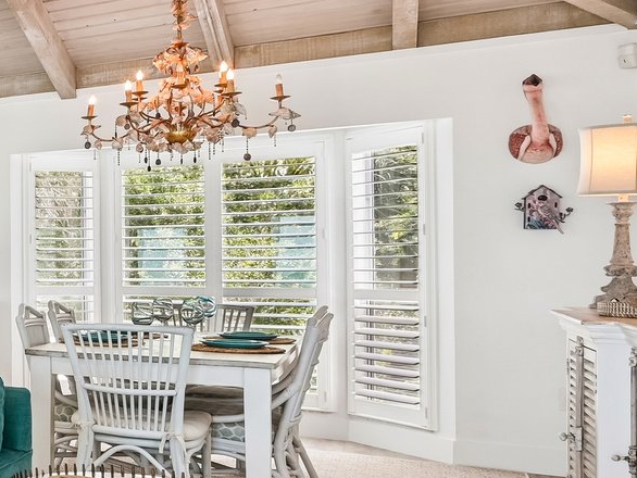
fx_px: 865
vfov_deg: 30.9
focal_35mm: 47
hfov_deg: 23.4
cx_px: -472
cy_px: 253
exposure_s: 1/40
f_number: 8
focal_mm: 14
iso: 400
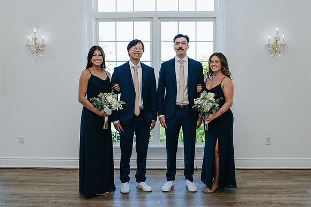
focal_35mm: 43
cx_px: 163
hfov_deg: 45.7
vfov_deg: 31.3
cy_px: 123
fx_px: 369
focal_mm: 35
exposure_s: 1/200
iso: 200
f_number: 3.5
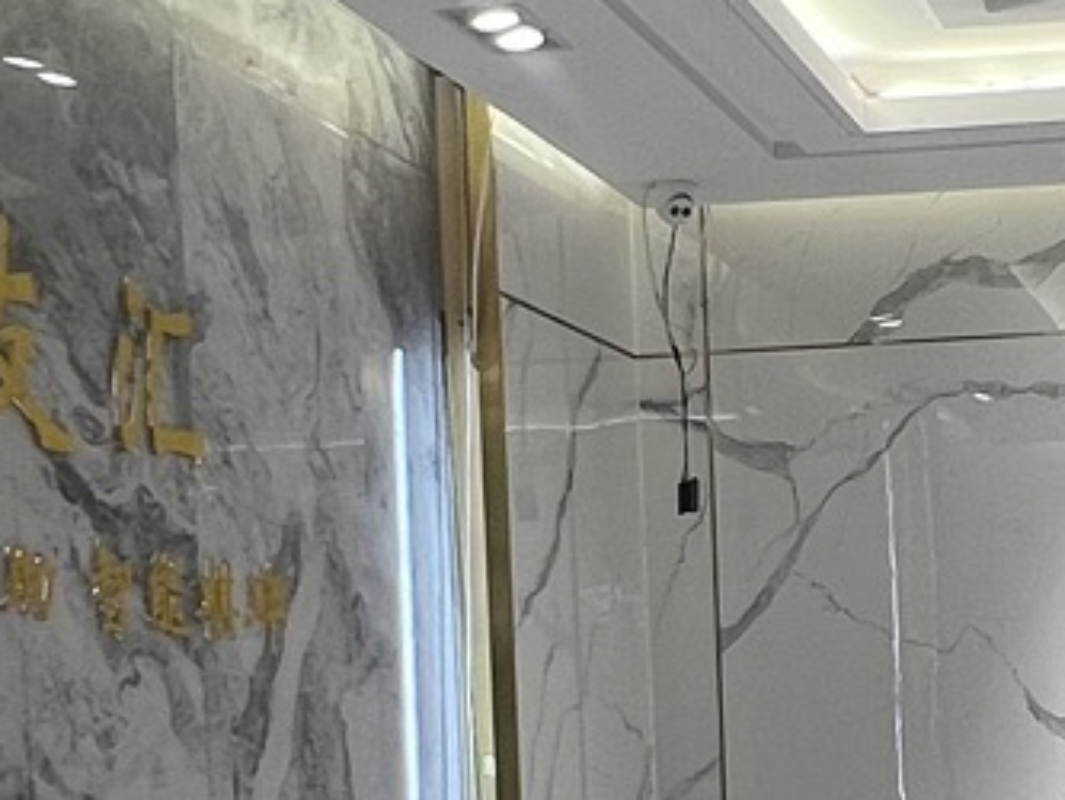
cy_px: 851
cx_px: 1001
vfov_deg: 18.3
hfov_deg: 24.2
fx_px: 2401
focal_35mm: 78
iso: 50
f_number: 1.8
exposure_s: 1/100
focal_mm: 1.57
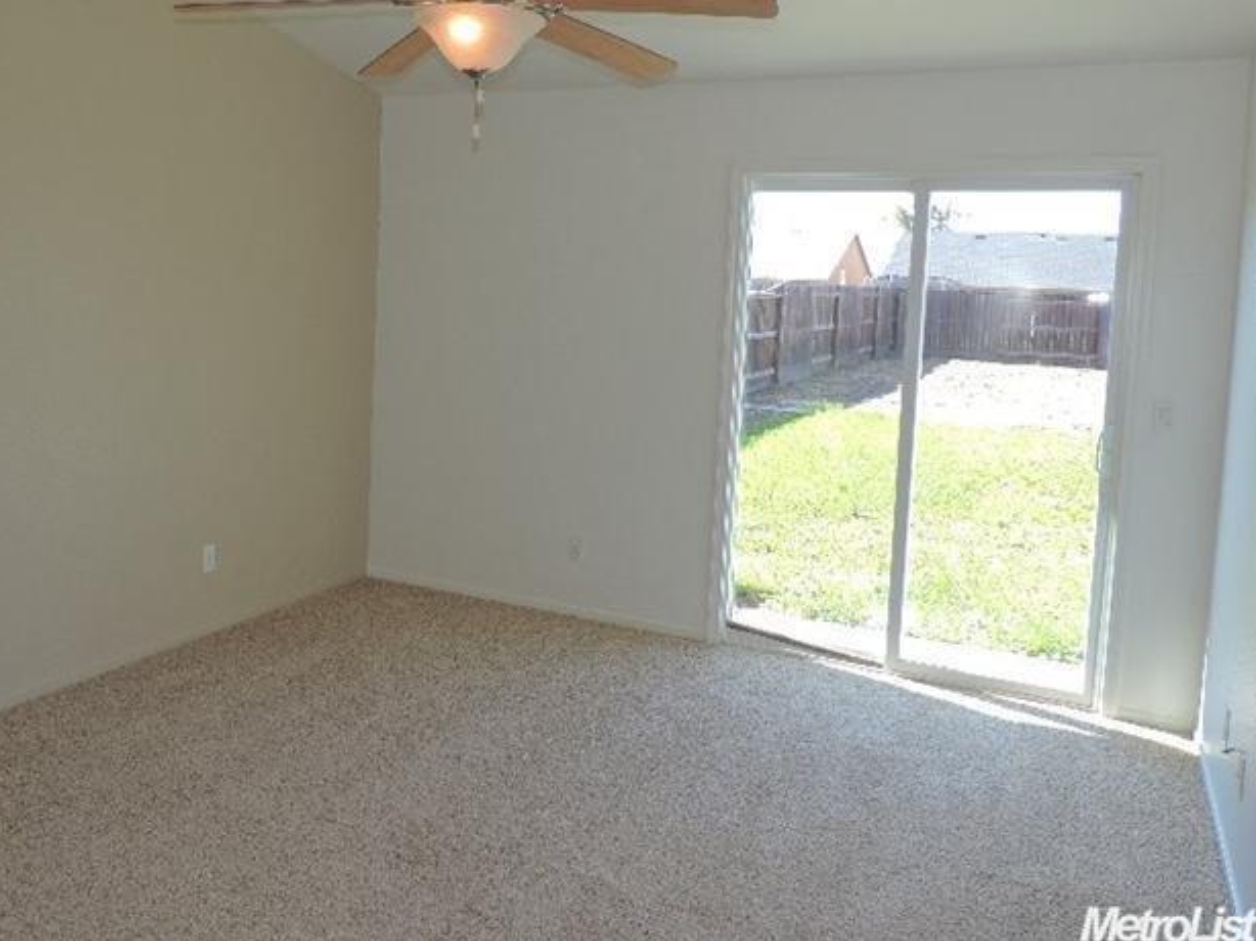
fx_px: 1088
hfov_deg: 59.5
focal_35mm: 30
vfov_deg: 46.4
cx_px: 500
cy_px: 359
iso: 80
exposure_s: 1/100
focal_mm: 4.3
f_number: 3
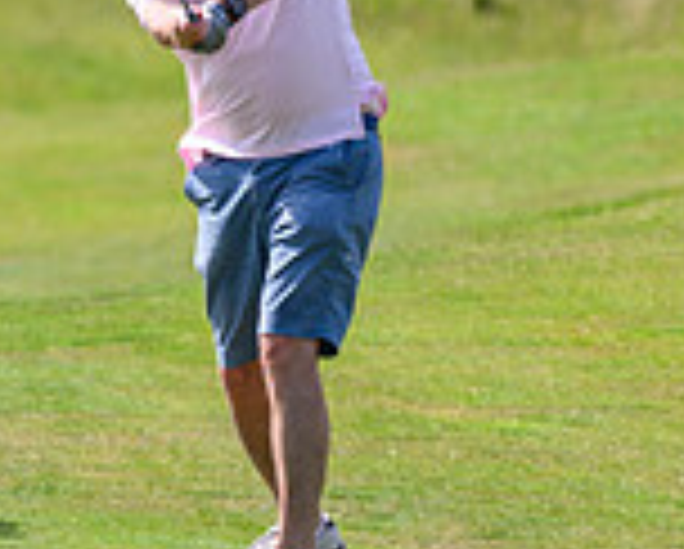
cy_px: -109
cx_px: -494
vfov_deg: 0.6
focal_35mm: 2765
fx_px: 56046
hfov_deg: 0.7
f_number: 4
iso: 500
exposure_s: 1/2500
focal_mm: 560
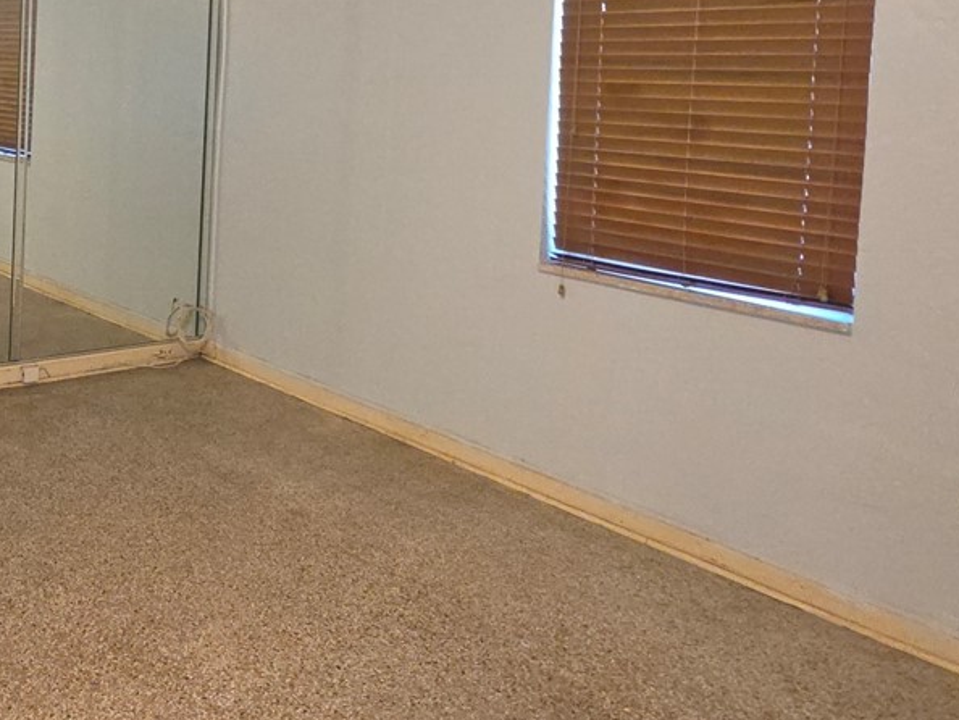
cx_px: 116
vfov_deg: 38.9
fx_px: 970
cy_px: 124
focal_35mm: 35
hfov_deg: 47.8
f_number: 1.9
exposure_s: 1/60
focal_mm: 2.2
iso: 250
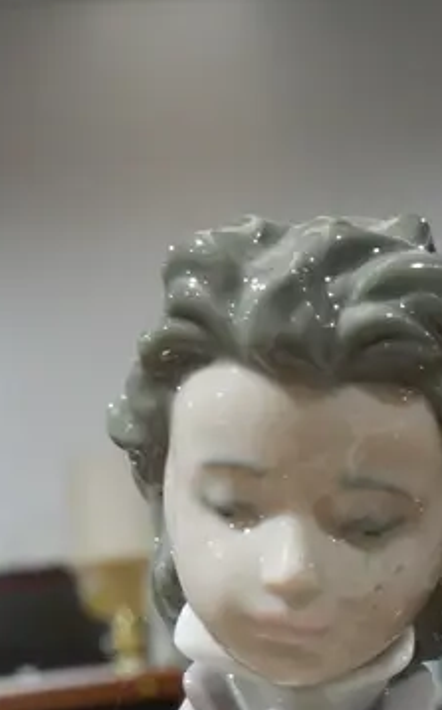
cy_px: 696
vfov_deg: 23.4
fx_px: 1642
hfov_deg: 15.1
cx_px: 440
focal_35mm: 85
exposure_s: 1/60
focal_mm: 14
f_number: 8
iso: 2000
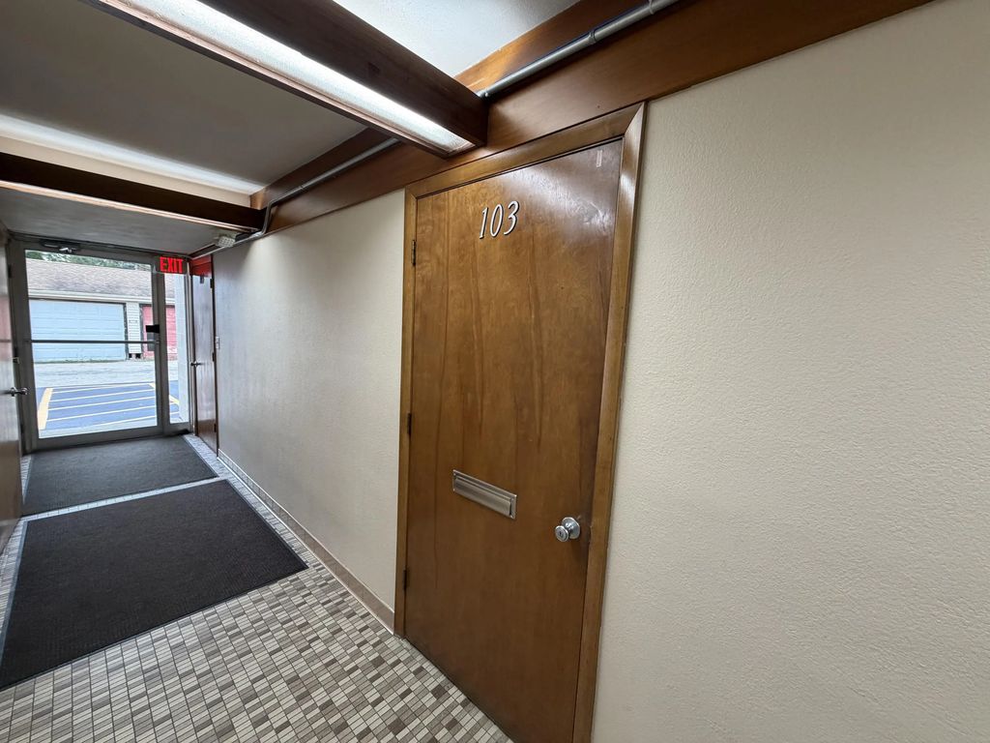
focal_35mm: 14
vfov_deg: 85.7
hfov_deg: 102.1
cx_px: 495
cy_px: 372
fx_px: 400
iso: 200
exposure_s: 1/60
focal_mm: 2.22
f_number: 2.2
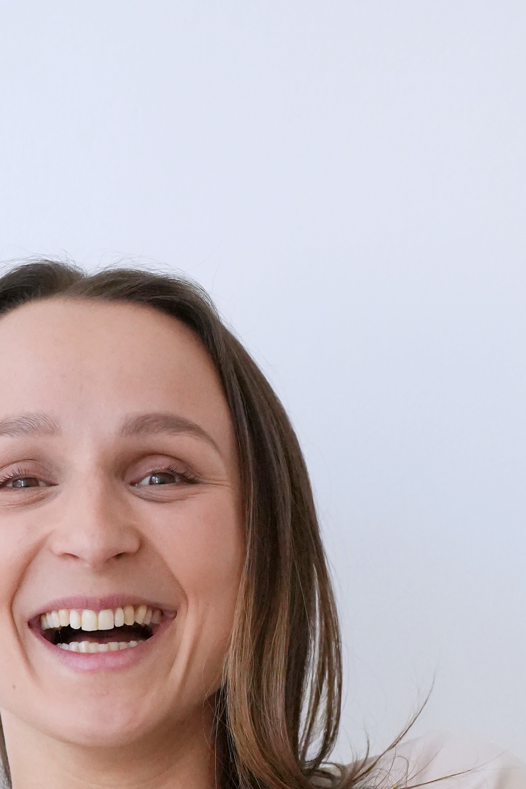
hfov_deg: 6.0
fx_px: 5019
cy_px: 1232
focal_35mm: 229
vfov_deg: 8.7
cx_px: 265
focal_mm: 73
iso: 5000
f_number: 4
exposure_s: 1/2000
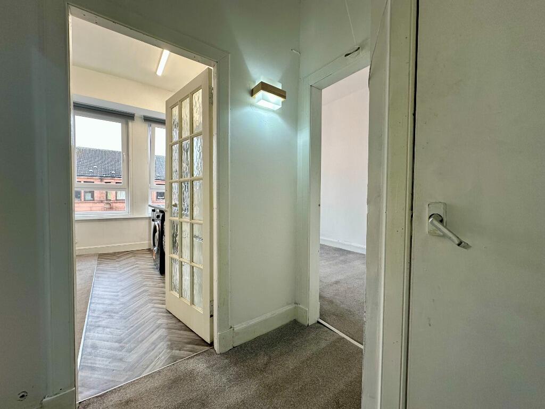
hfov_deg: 102.1
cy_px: 204
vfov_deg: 85.7
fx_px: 220
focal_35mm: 14
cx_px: 272
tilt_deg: -1.2
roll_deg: -0.7
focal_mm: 2.22
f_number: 2.2
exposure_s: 1/100
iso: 125
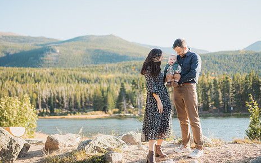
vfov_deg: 28.0
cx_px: 132
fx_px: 327
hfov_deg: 43.5
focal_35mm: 46
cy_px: 74
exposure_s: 1/2500
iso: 100
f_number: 1.4
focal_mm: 35
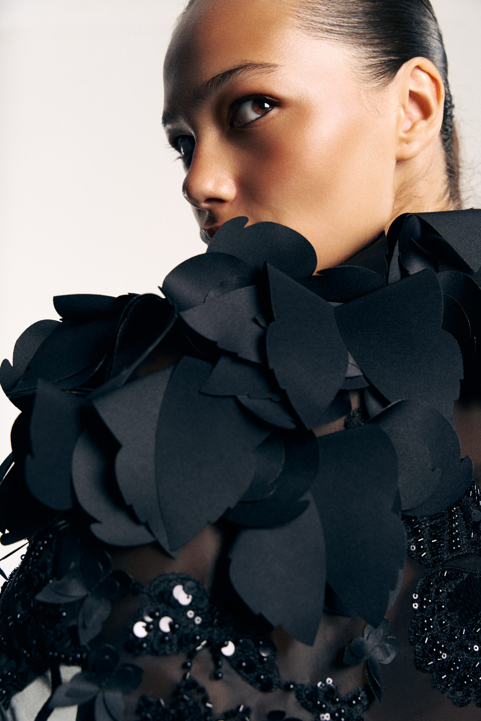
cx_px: 240
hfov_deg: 29.4
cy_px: 360
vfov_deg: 43.0
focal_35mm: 46
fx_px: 916
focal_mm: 45.7
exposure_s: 1/160
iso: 100
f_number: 5
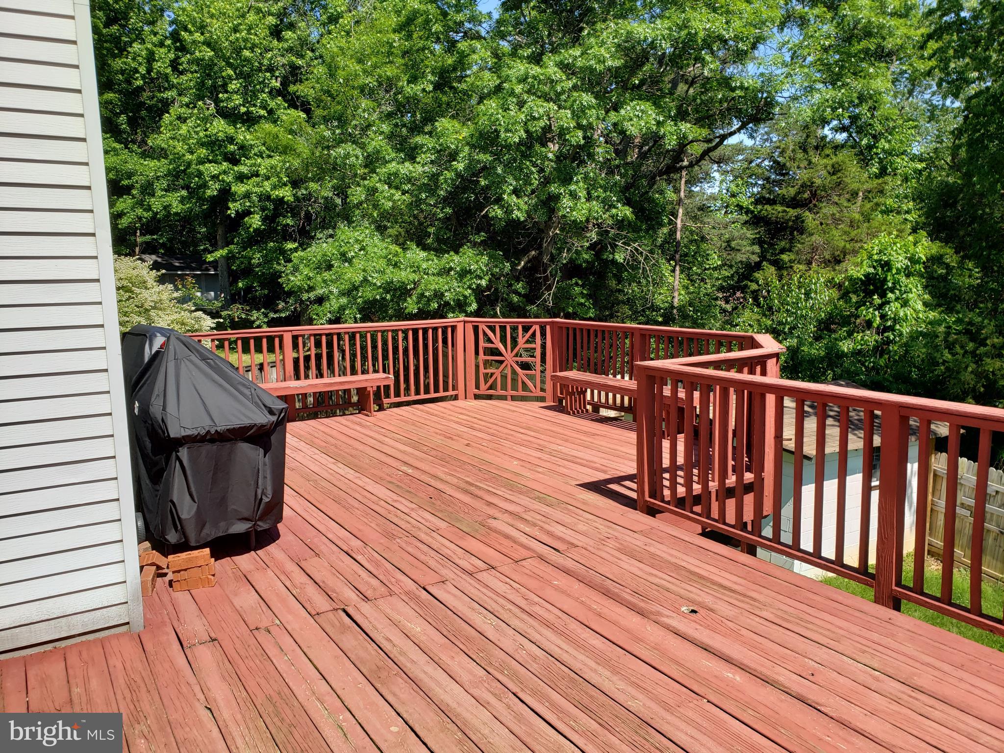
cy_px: 376
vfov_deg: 53.1
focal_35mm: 26
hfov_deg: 67.3
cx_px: 502
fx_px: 754
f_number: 2.4
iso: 50
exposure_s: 1/1595
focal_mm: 4.3
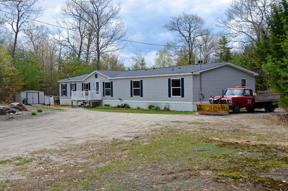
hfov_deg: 43.7
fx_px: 359
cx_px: 144
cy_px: 96
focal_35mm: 45
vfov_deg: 29.7
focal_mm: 30
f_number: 8
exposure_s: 1/250
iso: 110
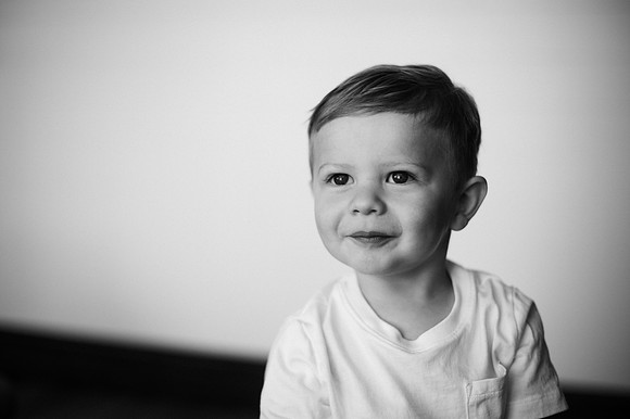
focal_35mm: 50
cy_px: 210
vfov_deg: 27.0
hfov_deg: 39.6
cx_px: 315
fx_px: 874
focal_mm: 50
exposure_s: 1/1000
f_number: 1.8
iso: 500
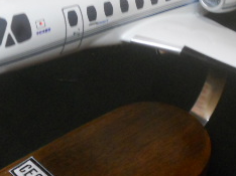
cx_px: 137
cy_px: 53
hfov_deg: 18.9
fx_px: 708
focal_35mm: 104
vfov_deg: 14.2
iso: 400
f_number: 3.9
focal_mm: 6.9
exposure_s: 1/30
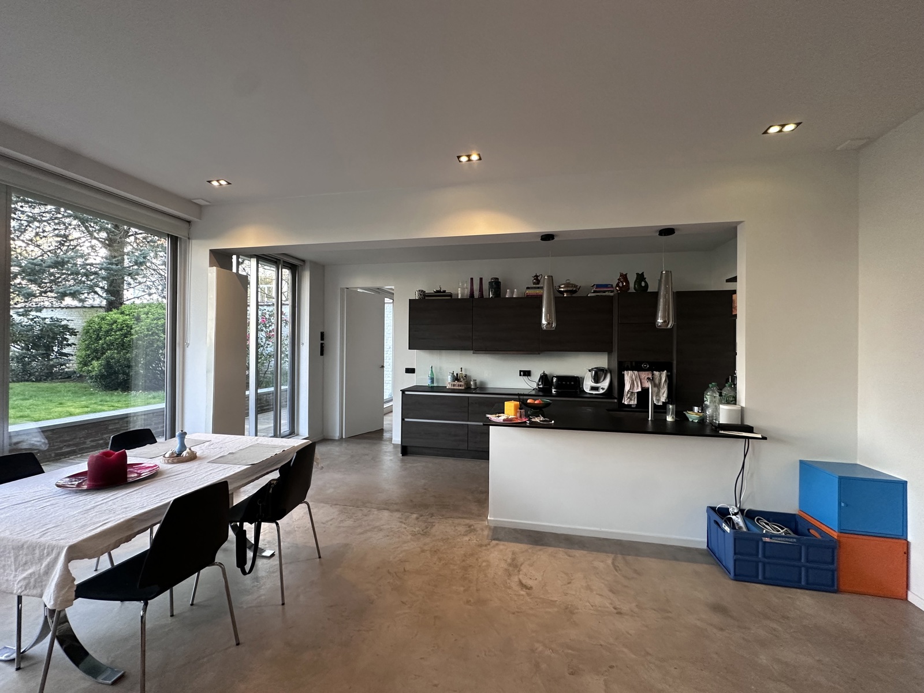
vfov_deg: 85.7
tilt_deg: -0.2
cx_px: 462
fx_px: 374
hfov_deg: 102.1
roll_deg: +0.2
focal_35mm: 14
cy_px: 346
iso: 200
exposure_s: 1/100
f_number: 2.2
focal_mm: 2.22
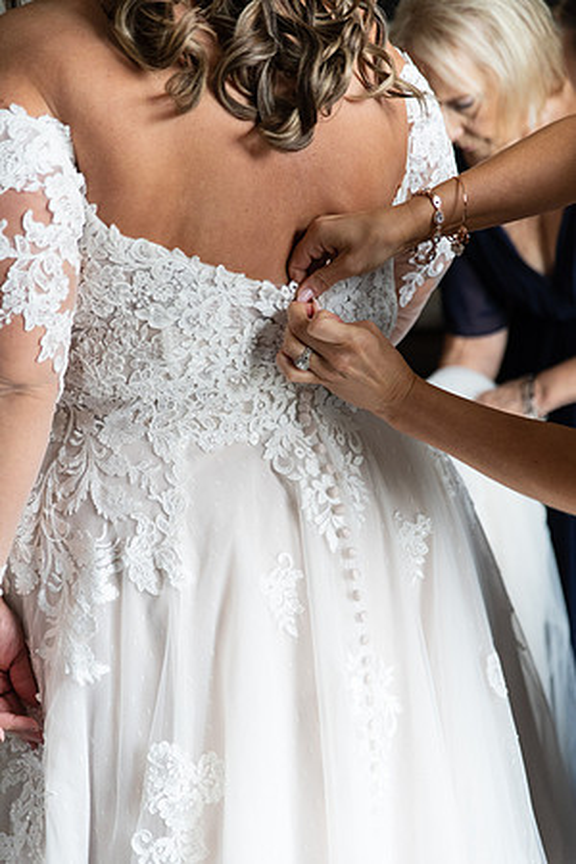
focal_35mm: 70
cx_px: 288
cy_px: 432
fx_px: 1680
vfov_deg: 28.8
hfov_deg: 19.5
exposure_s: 1/800
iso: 2000
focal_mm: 70
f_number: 2.8
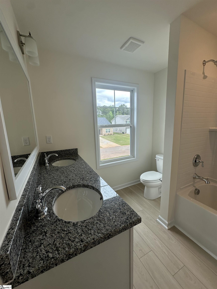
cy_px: 144
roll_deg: +0.5
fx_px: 117
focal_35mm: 14
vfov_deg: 102.1
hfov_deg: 85.7
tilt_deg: -10.0
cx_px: 108
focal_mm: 2.22
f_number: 2.2
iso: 40
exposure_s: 1/139
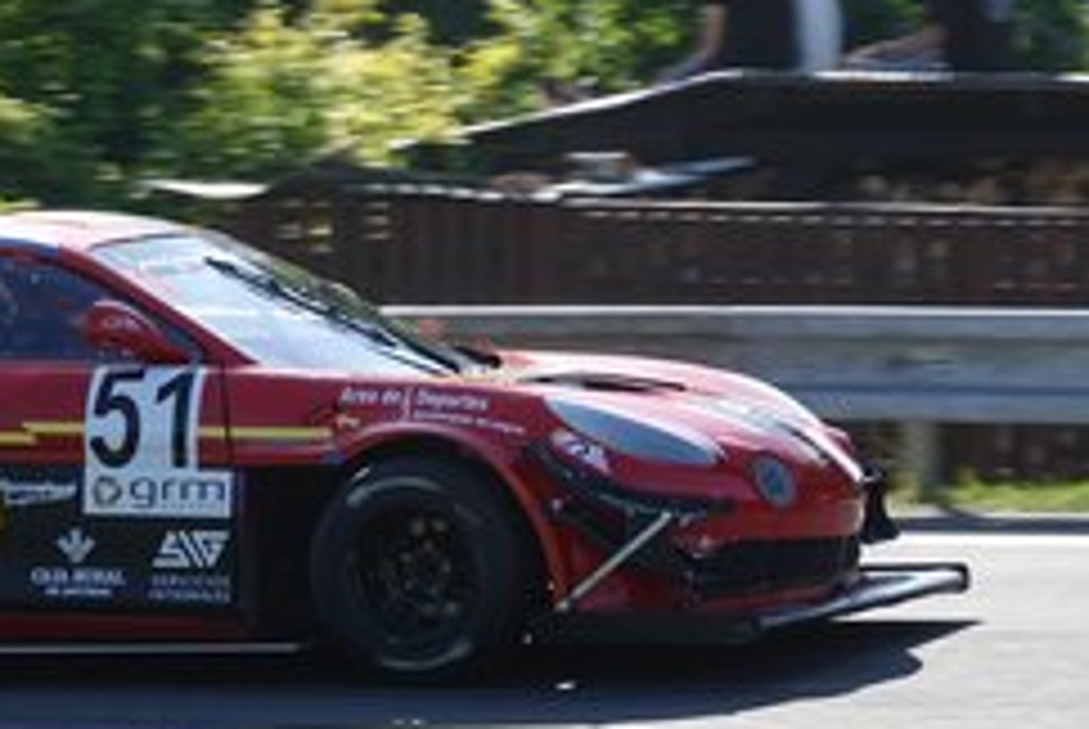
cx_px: 207
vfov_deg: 5.3
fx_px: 7814
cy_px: 418
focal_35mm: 258
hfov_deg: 8.0
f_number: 4
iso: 160
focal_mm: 51.14
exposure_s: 1/800
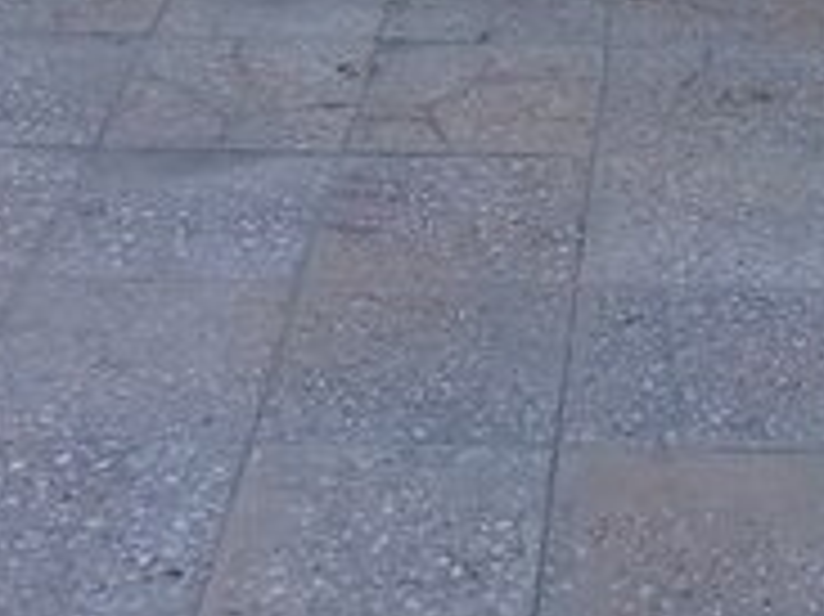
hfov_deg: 17.4
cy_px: -389
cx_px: 707
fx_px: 2664
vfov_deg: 12.4
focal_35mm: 112
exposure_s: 1/309
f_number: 2.2
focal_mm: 3.3
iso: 50
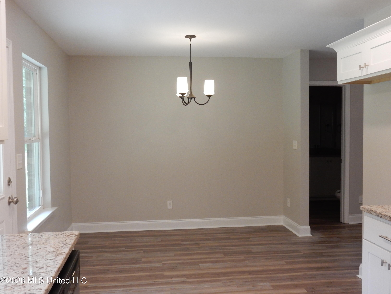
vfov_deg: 39.7
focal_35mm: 36
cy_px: 147
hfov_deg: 51.4
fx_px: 407
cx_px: 196
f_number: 4
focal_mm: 6.4
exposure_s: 1/50
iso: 400
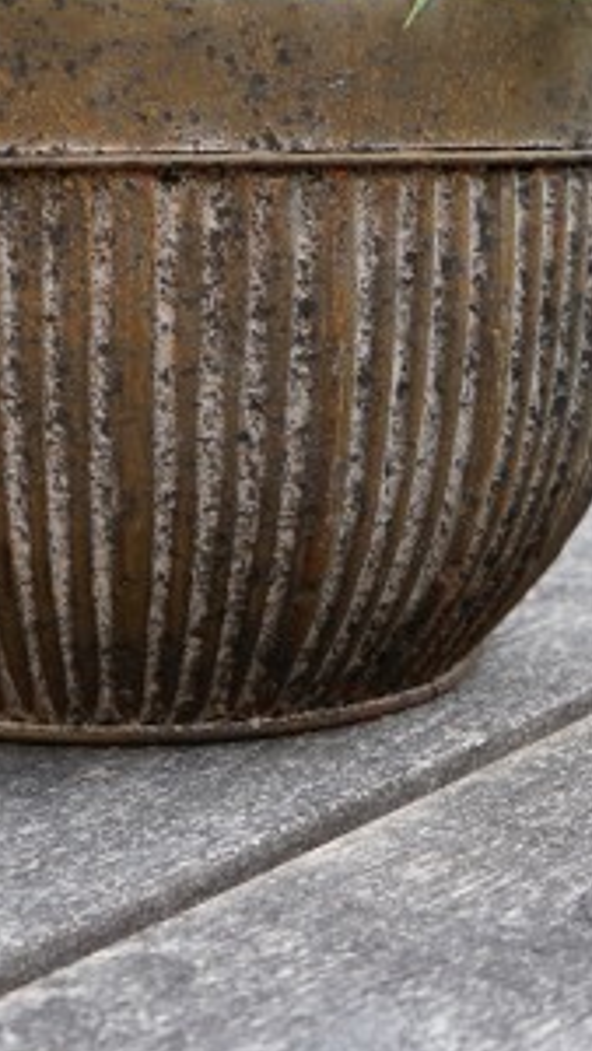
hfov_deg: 17.9
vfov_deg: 30.9
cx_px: 151
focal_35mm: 67
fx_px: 1868
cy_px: 277
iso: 100
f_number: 6.3
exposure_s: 1/60
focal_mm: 32
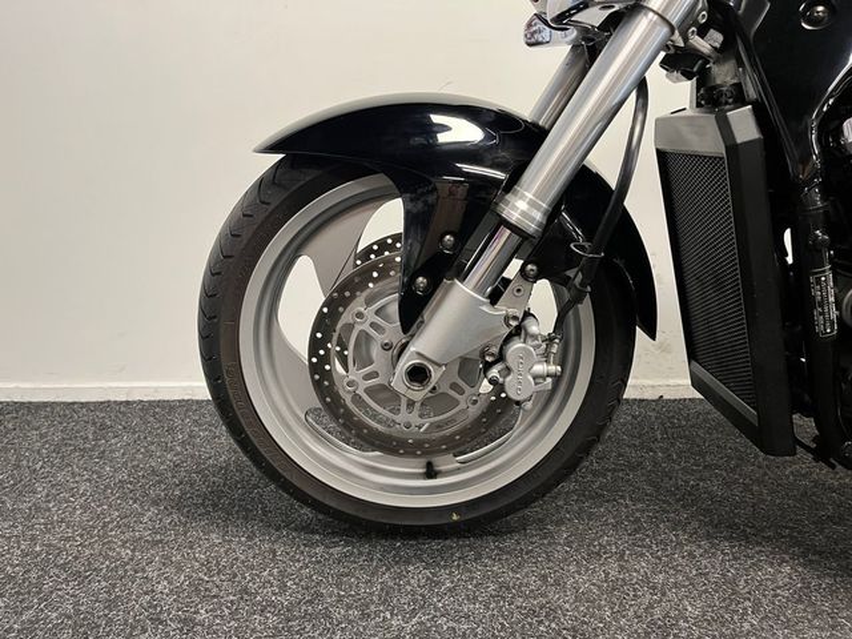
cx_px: 426
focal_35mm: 26
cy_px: 320
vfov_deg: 53.1
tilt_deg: -9.5
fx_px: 640
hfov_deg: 67.3
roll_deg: +0.2
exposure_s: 1/50
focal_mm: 5.1
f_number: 1.6
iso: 200
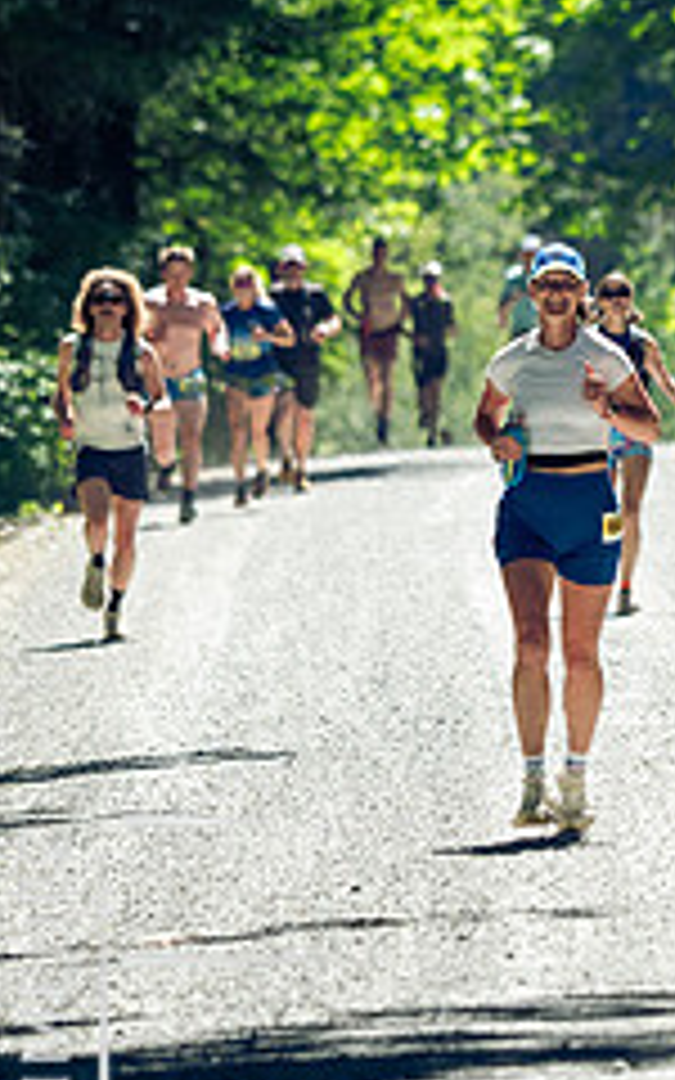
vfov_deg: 3.7
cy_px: 288
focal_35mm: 564
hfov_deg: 2.3
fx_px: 16600
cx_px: 632
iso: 640
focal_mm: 142
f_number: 2.8
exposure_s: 1/2500
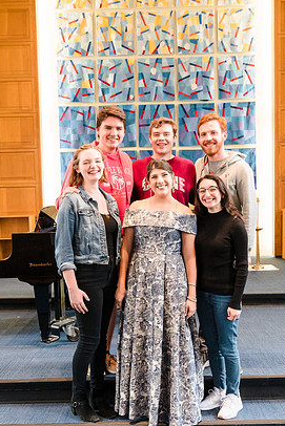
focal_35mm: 41
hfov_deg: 32.6
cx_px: 154
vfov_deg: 47.3
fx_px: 486
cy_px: 234
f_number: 5.6
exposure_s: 1/125
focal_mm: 37
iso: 6400
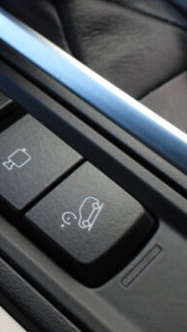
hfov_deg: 15.8
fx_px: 607
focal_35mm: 69
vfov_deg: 30.0
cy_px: 80
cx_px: -108
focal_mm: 5.4
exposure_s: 1/50
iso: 100
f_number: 3.2
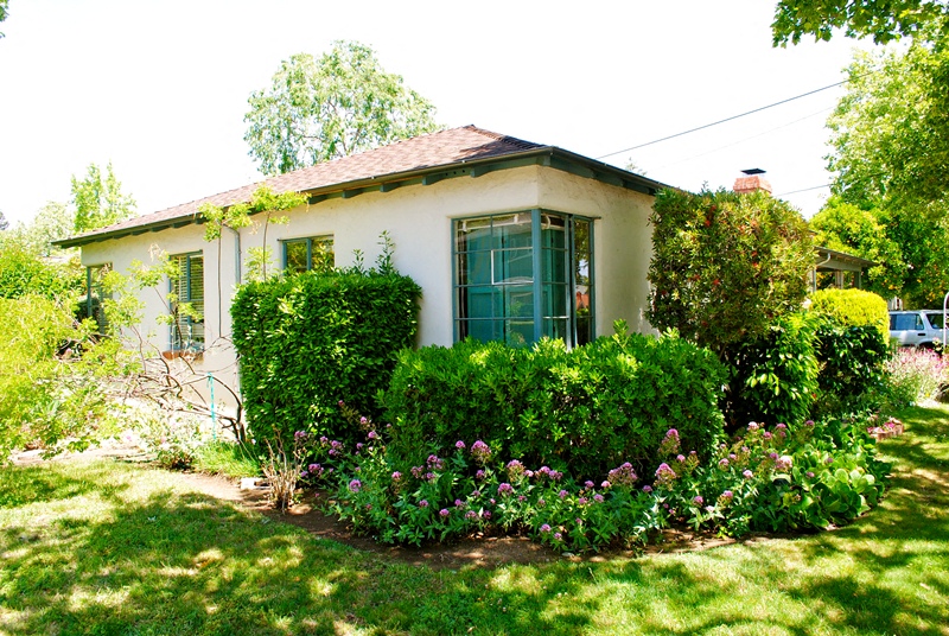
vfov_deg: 48.1
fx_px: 713
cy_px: 318
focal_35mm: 27
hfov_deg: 67.3
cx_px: 474
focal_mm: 18
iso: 200
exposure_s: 1/80
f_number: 8
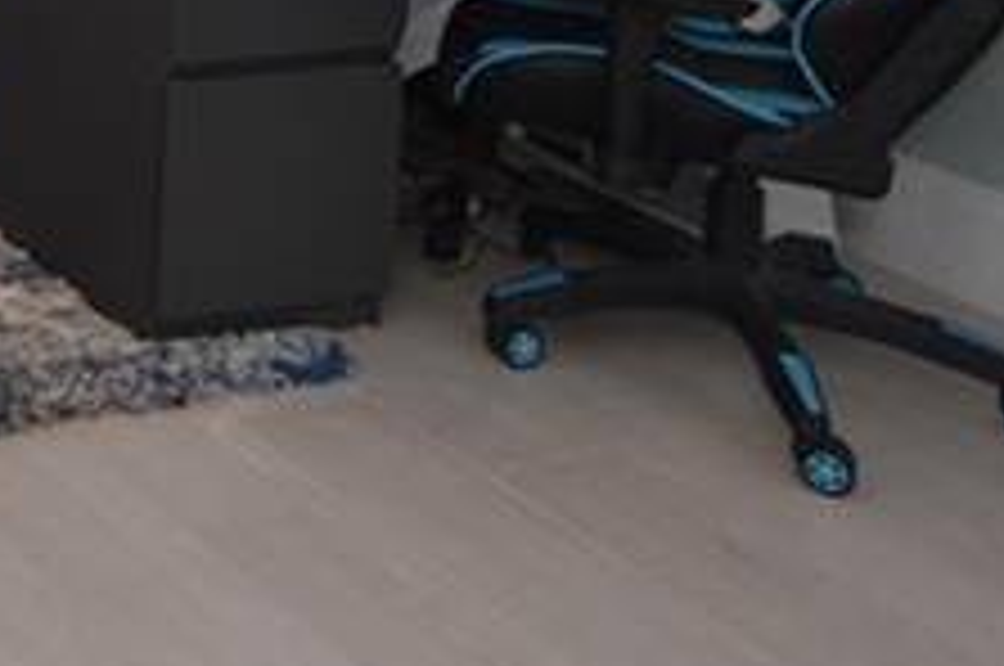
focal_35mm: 69
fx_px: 1922
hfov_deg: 23.0
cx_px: -554
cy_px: -612
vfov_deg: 16.0
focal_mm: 10
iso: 200
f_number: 5
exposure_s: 1/60
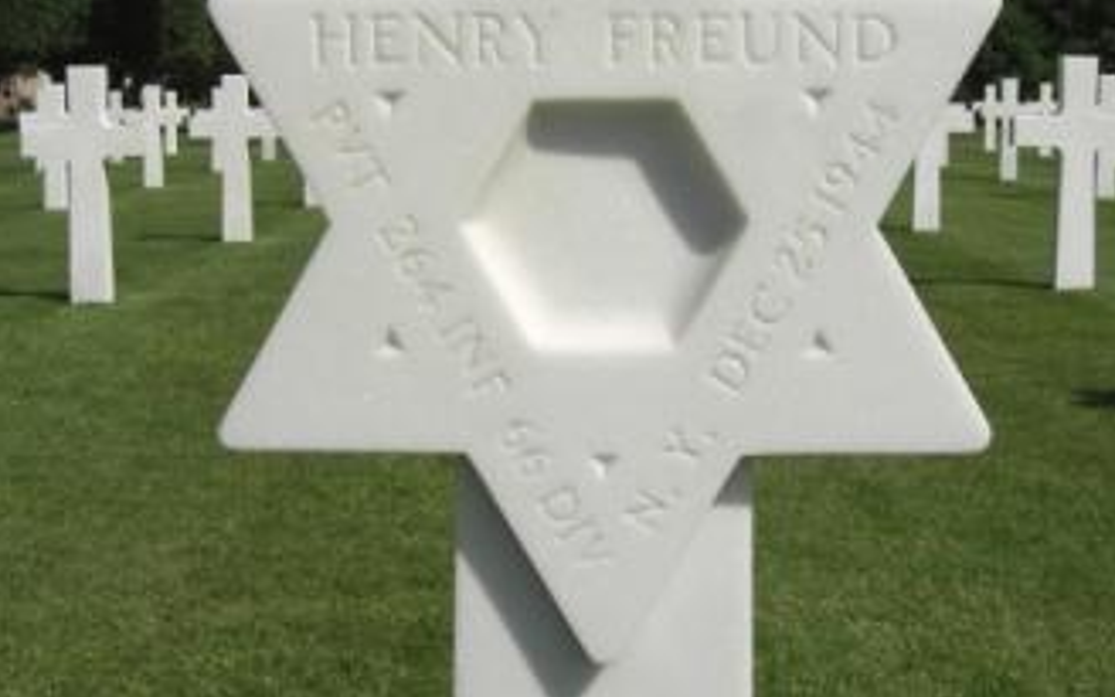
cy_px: 241
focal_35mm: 55
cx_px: 581
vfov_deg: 23.5
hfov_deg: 36.9
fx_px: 1671
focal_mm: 7.9
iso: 80
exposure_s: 1/400
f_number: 8
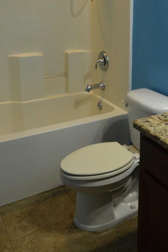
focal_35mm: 40
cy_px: 64
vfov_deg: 46.7
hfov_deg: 32.6
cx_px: 131
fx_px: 280
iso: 3200
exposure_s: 1/200
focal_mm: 14
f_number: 5
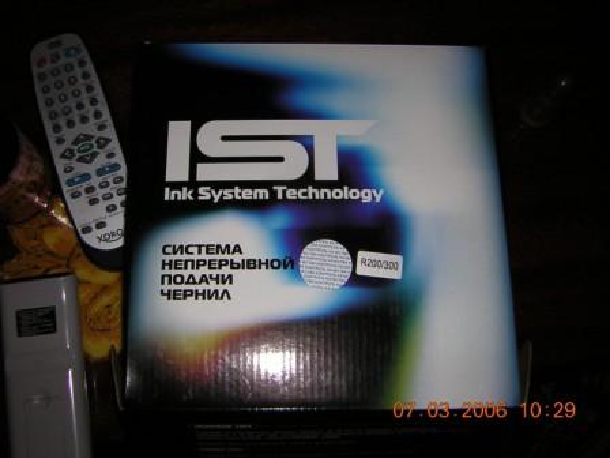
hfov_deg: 51.4
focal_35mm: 36
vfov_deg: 39.7
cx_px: 305
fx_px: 634
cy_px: 229
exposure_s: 1/60.1
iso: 50
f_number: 5.2
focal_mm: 4.7
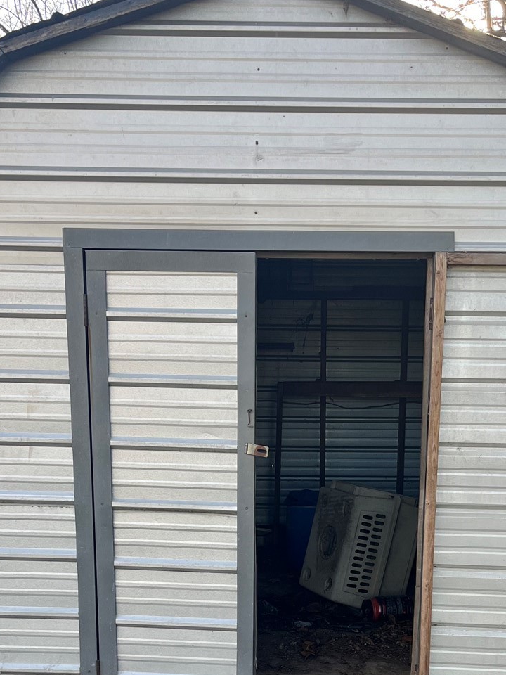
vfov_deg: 35.1
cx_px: 309
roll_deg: -0.3
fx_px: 1013
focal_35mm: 52
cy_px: 584
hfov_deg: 28.0
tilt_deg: -12.8
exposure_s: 1/378
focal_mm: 5.1
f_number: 1.6
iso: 50
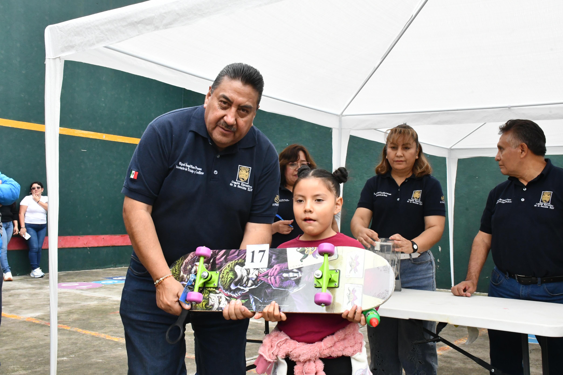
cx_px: 282
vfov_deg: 36.9
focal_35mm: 36
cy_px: 188
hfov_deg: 53.1
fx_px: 563
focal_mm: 24
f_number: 20
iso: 3200
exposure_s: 1/250
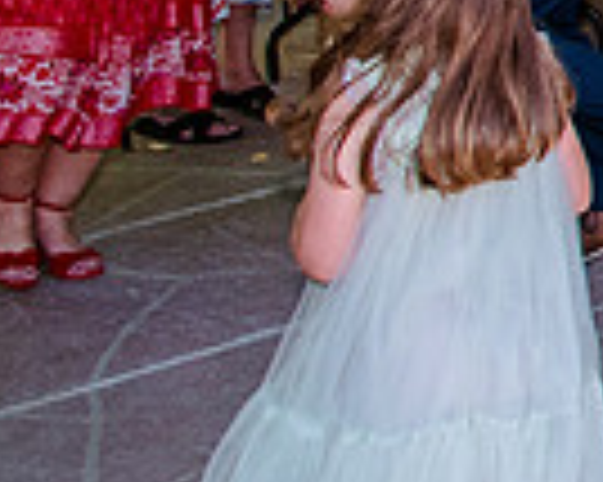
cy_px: -239
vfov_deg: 11.2
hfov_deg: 11.5
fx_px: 2354
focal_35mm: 132
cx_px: 1525
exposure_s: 1/500
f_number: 5.6
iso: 1600
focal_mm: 24
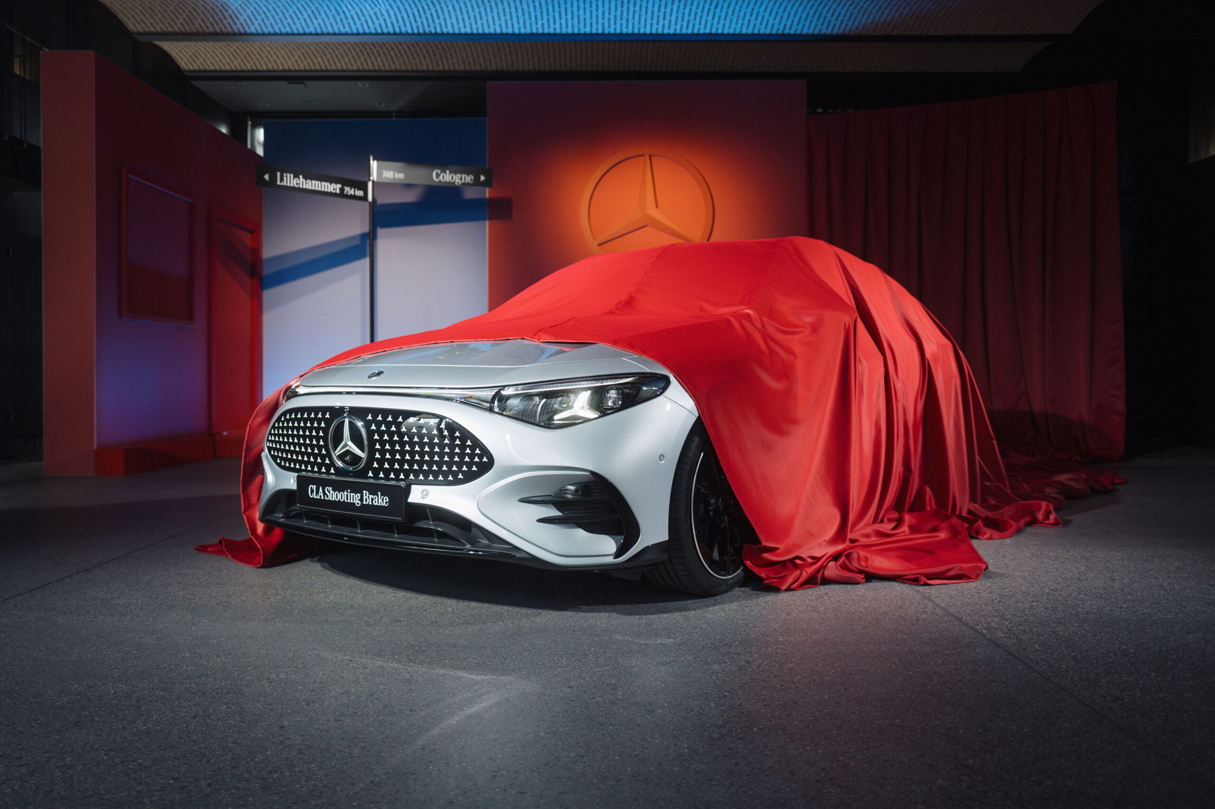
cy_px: 404
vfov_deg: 46.4
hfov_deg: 65.5
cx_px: 608
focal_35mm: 28
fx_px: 944
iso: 400
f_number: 2
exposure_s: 1/60
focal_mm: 28
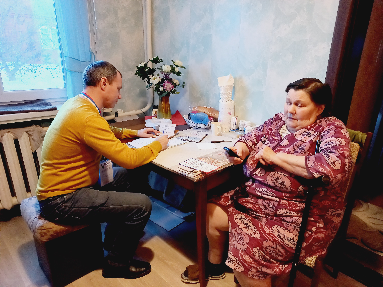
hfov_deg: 69.4
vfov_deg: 54.9
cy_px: 144
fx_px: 277
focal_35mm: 25
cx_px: 192
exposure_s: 1/25
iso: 640
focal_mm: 4.6
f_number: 1.8
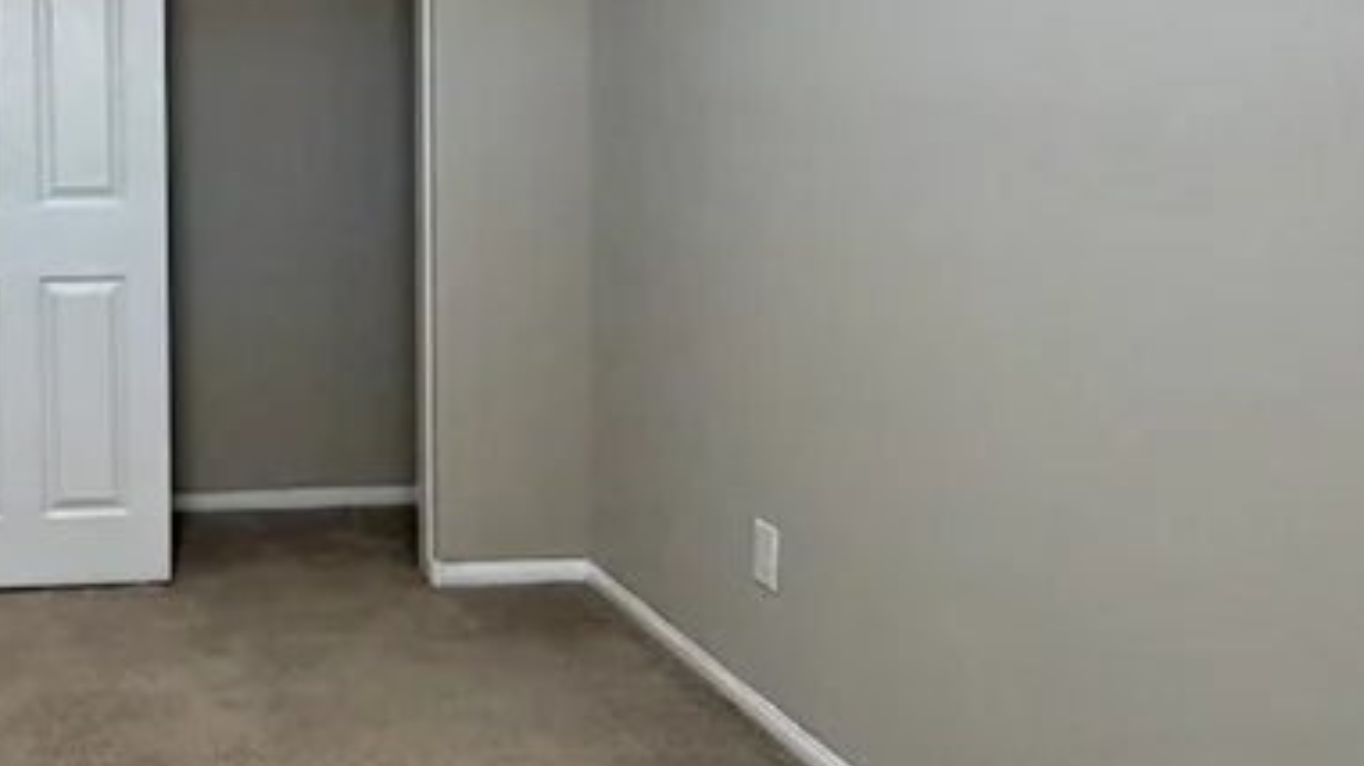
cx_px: 125
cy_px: 143
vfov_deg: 28.3
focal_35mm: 41
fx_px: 1482
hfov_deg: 44.7
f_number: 2.2
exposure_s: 1/60
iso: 250
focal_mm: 2.22
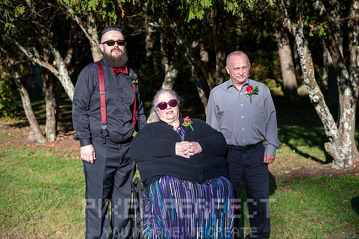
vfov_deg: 20.0
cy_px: 120
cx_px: 180
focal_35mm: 68
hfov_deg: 29.7
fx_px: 678
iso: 1800
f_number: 4
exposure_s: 1/8000
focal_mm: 68
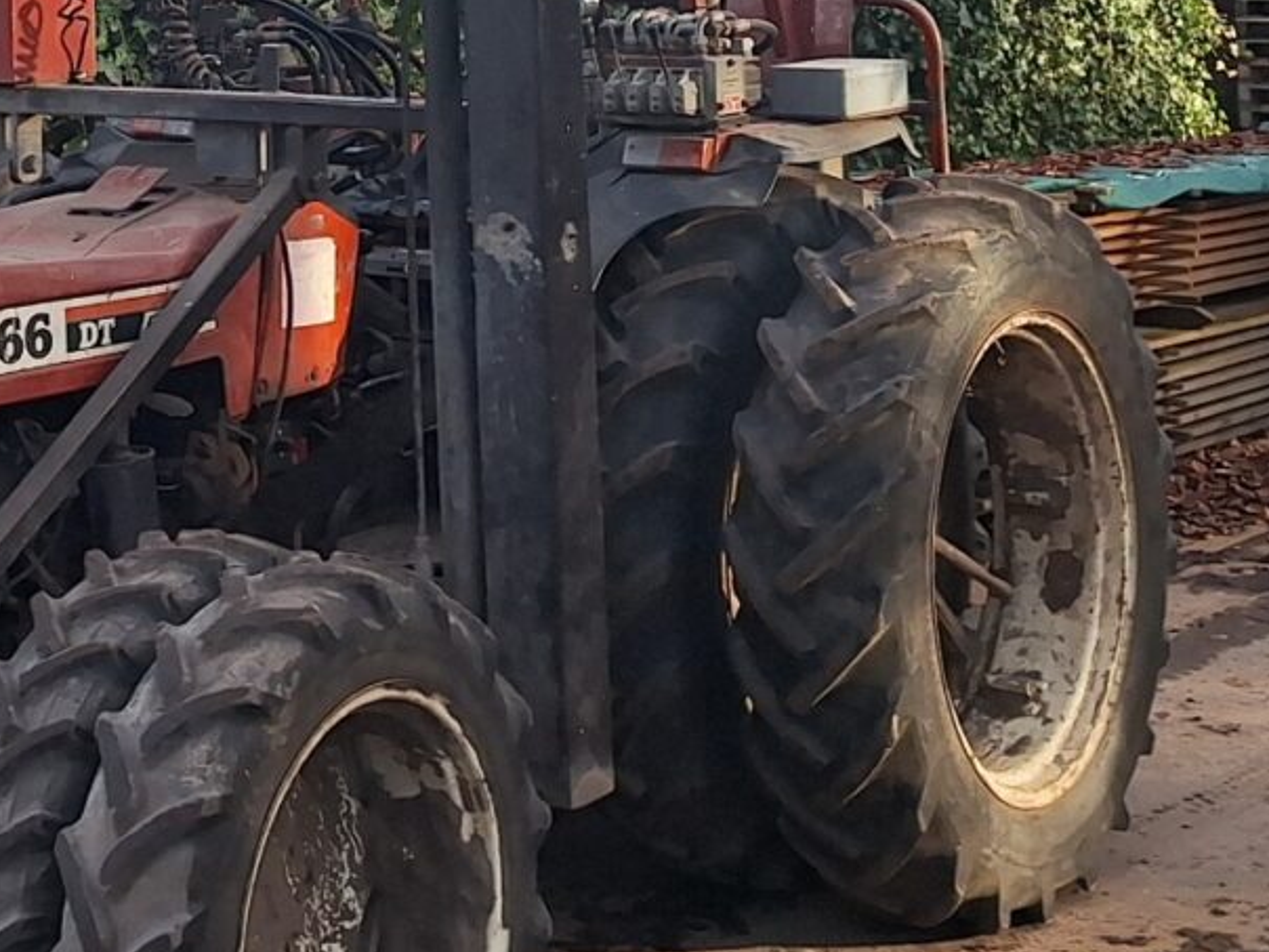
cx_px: -34
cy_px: -242
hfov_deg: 23.8
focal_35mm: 78
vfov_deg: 17.8
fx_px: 2859
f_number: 1.8
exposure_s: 1/714
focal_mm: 5.54
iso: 40
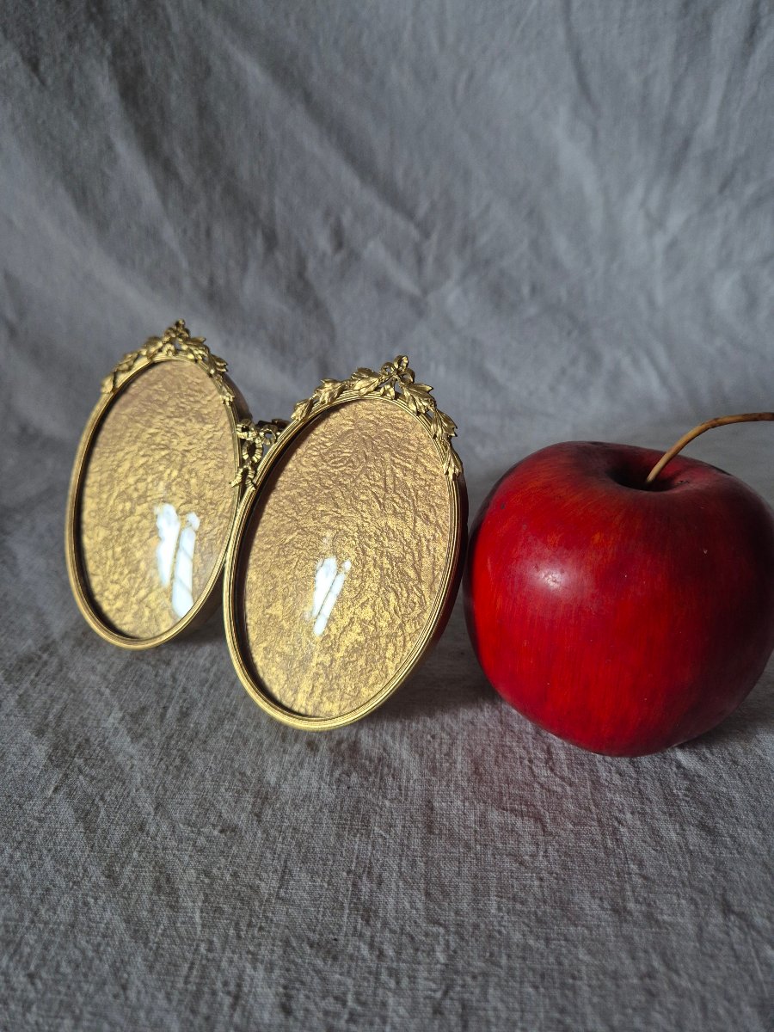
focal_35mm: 23
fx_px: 686
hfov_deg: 58.9
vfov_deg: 73.9
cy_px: 516
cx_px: 387
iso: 320
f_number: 1.8
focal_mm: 5.4
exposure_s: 1/100
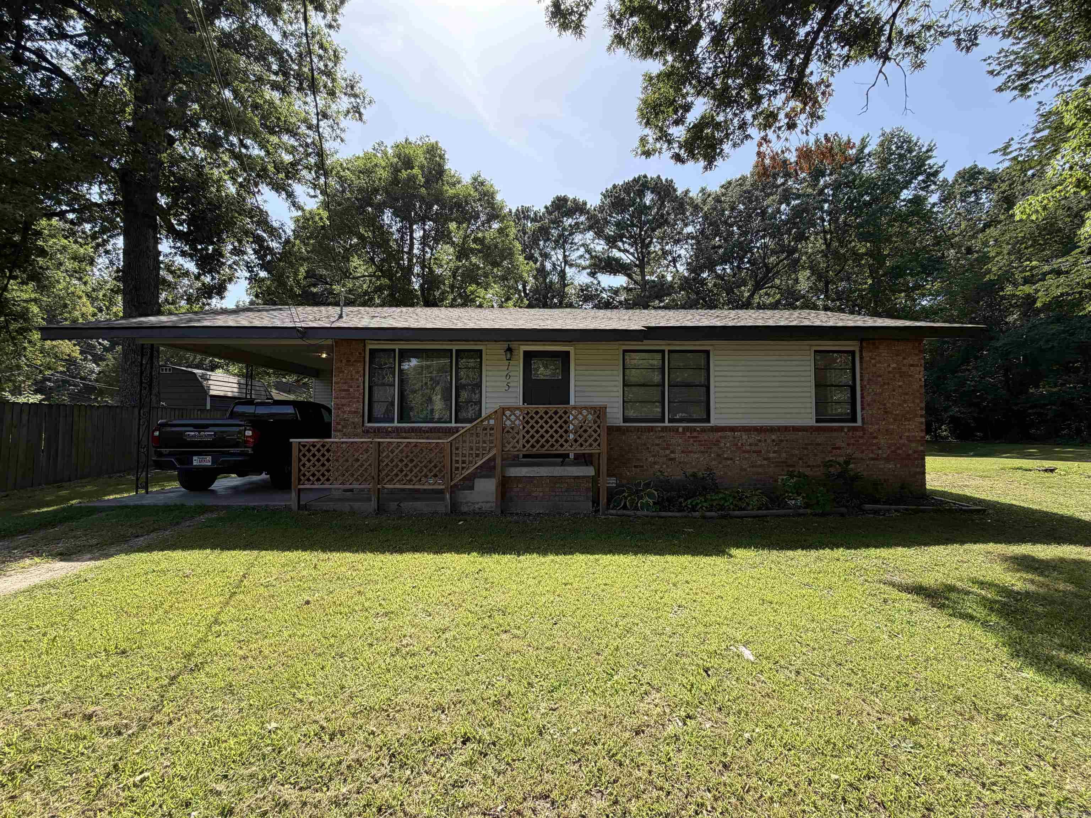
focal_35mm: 14
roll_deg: +0.2
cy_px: 409
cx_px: 546
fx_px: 441
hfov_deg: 102.1
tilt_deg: +2.0
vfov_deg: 85.7
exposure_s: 1/502
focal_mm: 2.22
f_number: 2.2
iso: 50
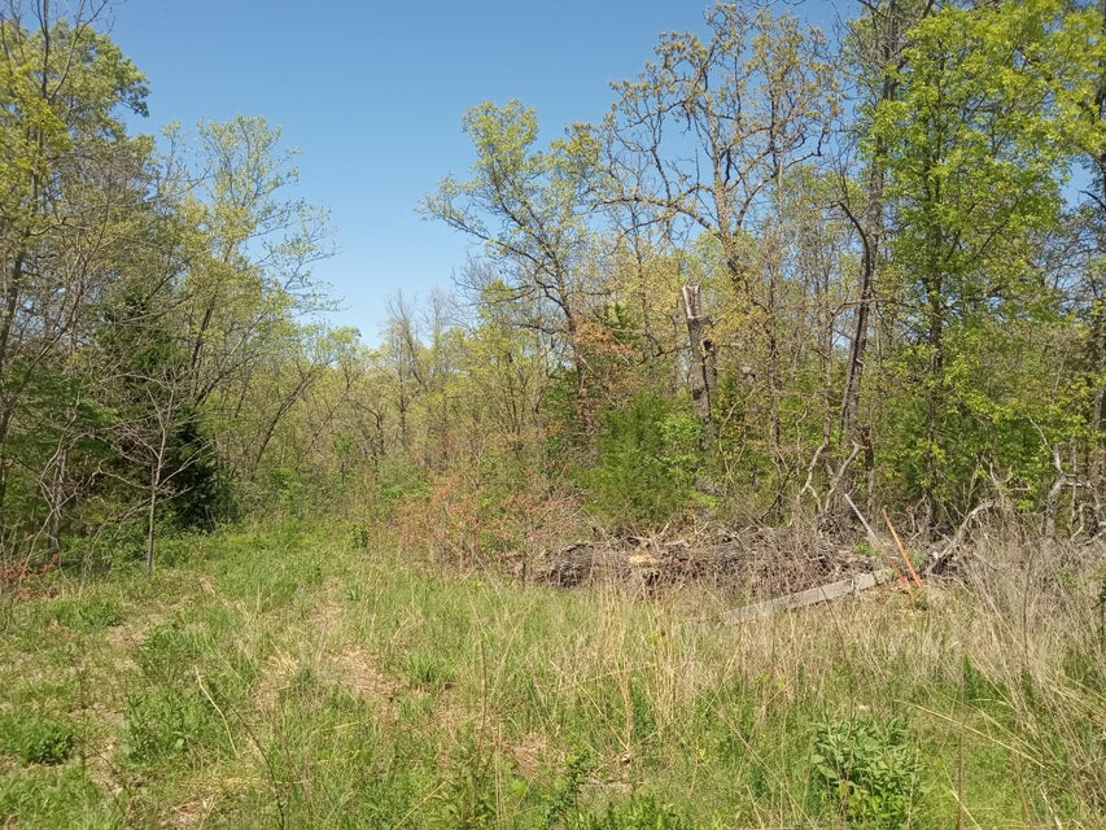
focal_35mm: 28
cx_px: 553
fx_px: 895
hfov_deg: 63.4
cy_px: 415
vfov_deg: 49.8
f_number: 2.2
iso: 103
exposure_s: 1/876
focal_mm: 3.71
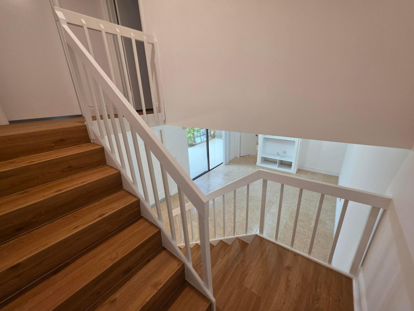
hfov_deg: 106.2
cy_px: 156
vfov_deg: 89.9
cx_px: 207
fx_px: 155
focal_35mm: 13
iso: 250
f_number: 1.9
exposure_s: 1/120
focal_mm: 2.2
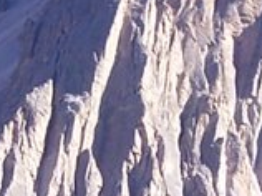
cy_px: 226
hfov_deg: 6.2
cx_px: 179
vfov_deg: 4.6
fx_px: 2418
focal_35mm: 320
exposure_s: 1/250
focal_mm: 7
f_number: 5.6
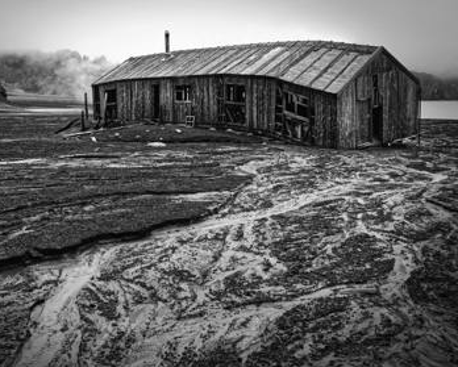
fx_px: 551
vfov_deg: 36.9
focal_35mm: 41
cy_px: 187
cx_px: 186
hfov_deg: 44.9
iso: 560
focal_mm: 33.5
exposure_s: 1/30
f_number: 13
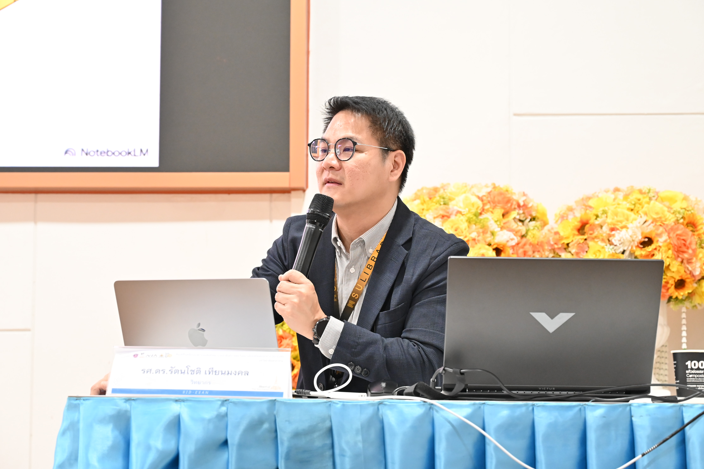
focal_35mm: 71
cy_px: 234
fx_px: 1388
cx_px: 352
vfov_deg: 19.2
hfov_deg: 28.5
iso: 3200
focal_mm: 70
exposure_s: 1/125
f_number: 5.6
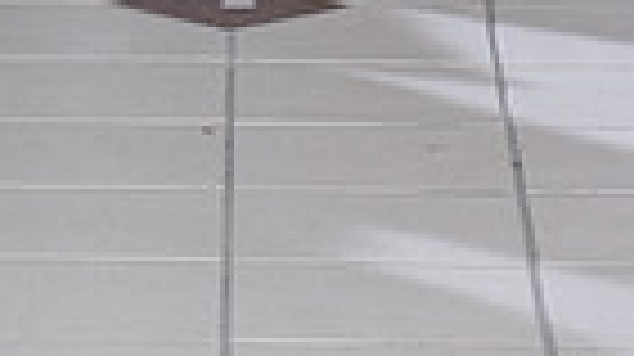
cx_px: 121
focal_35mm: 374
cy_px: -653
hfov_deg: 5.8
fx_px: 6281
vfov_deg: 3.2
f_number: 5.6
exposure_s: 1/125
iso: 1250
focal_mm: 112
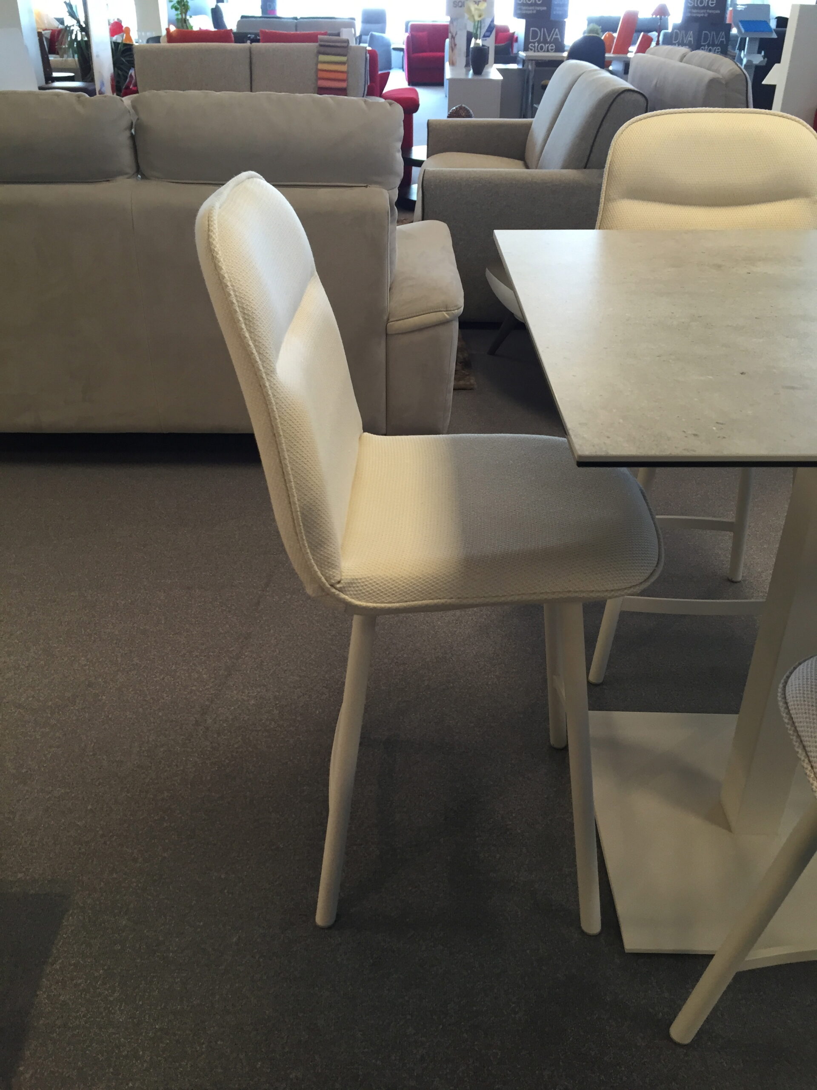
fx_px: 913
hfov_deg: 48.2
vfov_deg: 61.7
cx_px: 408
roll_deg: +0.1
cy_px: 545
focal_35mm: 29
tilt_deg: -29.9
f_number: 2.2
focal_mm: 4.15
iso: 50
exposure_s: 1/33
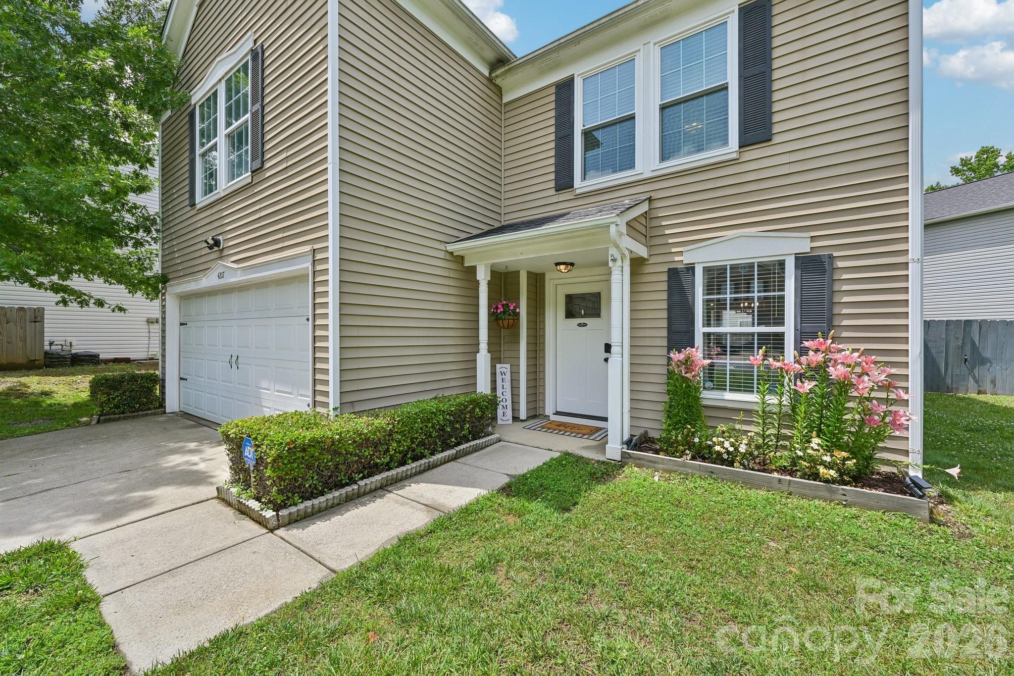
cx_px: 507
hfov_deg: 104.3
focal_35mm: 14
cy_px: 338
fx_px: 394
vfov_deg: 81.2
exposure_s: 1/320
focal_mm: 14
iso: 100
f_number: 8
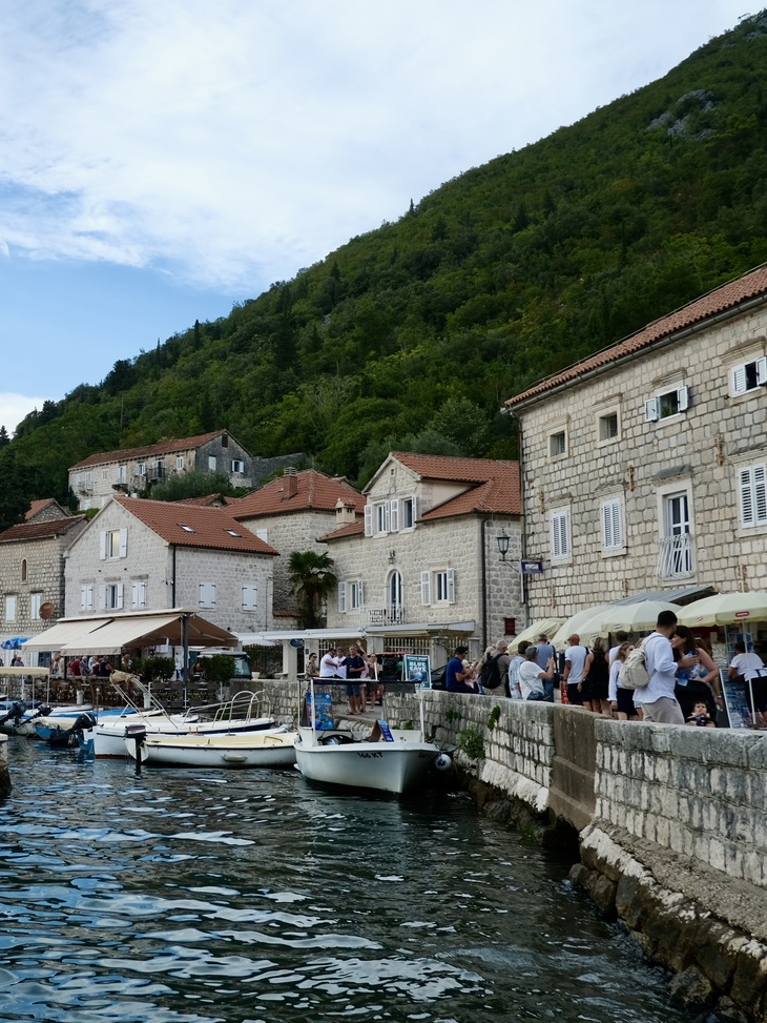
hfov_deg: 33.7
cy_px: 516
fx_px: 1181
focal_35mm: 40
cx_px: 53
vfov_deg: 46.8
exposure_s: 1/210
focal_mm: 18
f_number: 5.6
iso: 160
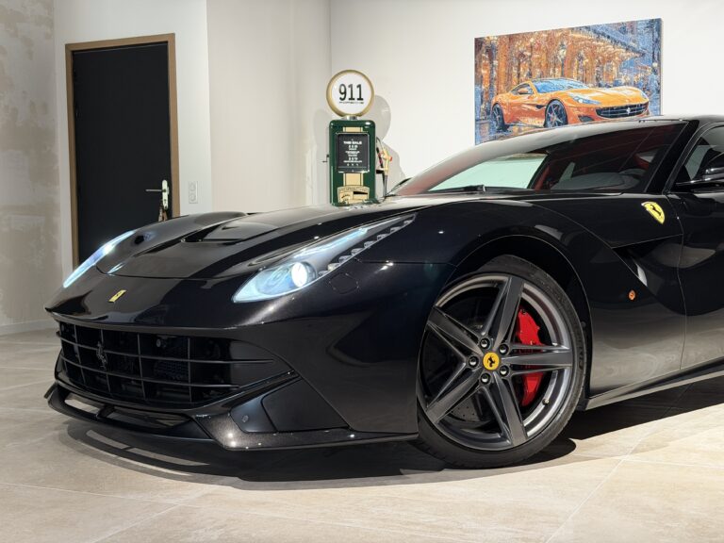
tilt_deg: -2.6
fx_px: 1004
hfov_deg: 39.7
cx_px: 362
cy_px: 272
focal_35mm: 48
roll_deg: +0.8
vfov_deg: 30.3
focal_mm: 6.76
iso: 200
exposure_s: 1/49
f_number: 1.78
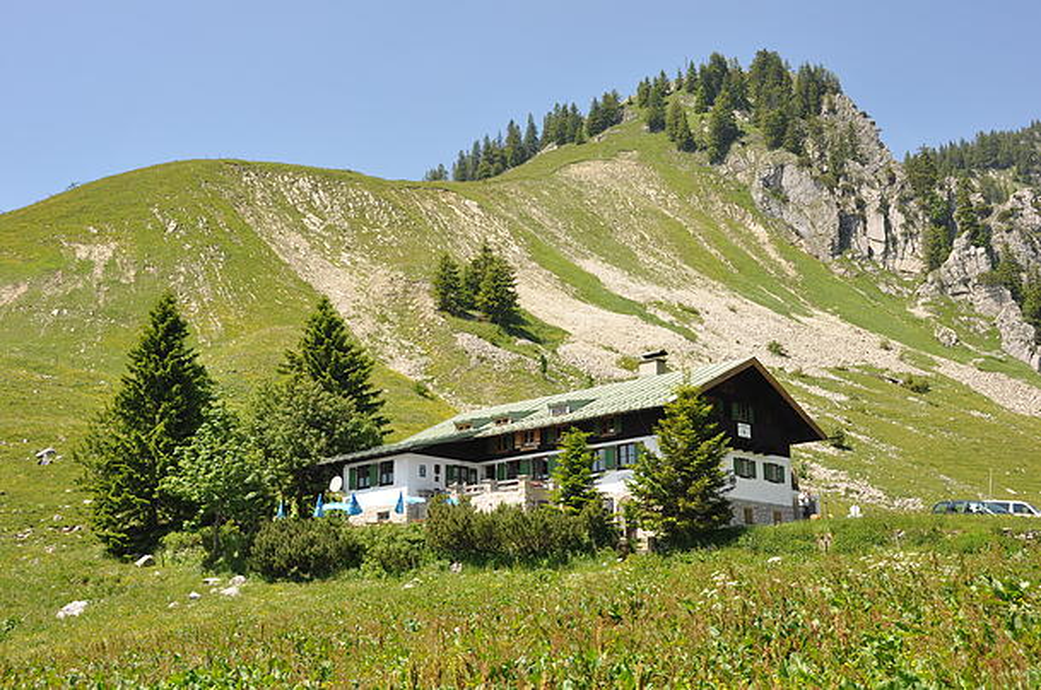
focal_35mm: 48
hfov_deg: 41.2
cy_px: 345
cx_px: 520
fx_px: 1386
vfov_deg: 28.0
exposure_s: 1/320
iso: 200
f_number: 9
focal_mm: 32
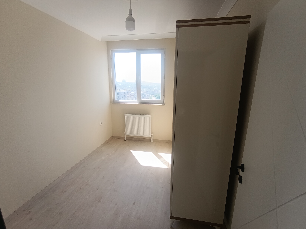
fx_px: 141
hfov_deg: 94.5
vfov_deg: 78.1
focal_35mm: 16
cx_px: 153
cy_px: 114
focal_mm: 1.65
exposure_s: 1/157
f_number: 2.2
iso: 50
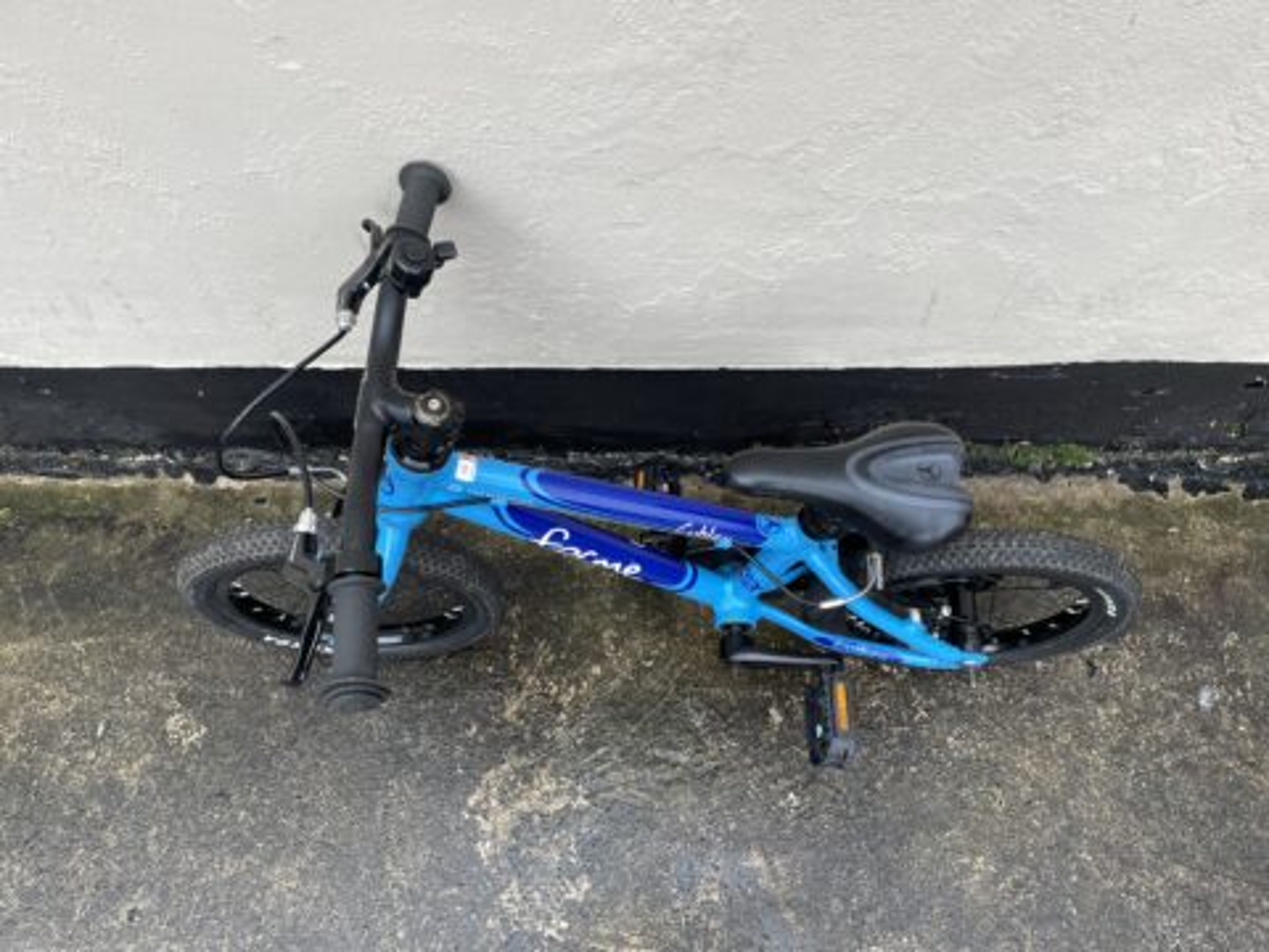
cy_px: 476
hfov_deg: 67.3
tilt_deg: -66.0
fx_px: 953
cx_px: 634
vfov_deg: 53.1
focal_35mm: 26
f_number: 1.6
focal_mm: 4.2
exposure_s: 1/121
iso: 100
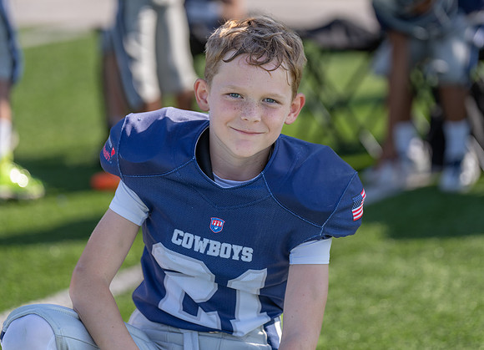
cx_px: 248
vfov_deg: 8.5
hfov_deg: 11.7
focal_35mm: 171
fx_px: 2363
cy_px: 156
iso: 100
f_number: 2.8
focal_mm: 142
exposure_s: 1/1250
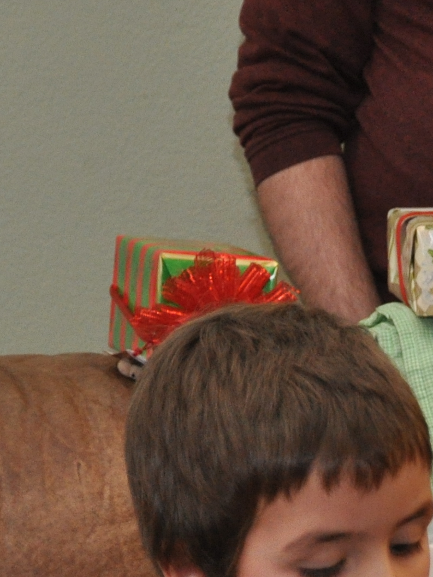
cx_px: 390
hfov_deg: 6.7
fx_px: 3702
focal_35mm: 222
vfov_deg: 8.8
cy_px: 763
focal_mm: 38
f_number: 4.5
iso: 800
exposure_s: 1/60
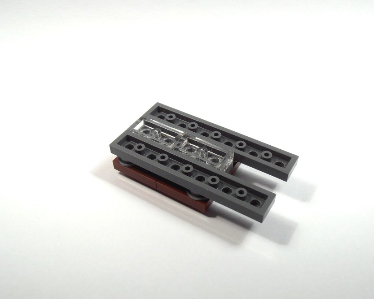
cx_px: 194
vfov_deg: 38.2
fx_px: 432
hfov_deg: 46.8
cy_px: 148
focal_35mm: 39
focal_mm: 6.61
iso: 80
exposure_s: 1/60
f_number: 3.9
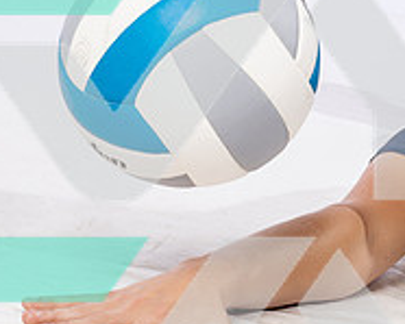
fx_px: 2099
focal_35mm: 175
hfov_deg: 10.6
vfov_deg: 8.8
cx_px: 632
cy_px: 29
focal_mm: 44
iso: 200
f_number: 7.1
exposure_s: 1/250
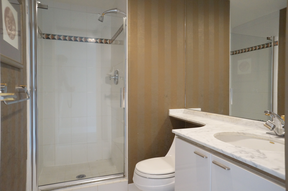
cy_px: 96
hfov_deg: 73.8
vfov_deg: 53.0
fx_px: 192
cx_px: 144
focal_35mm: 24
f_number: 4
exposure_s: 1/60
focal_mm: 16
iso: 1250
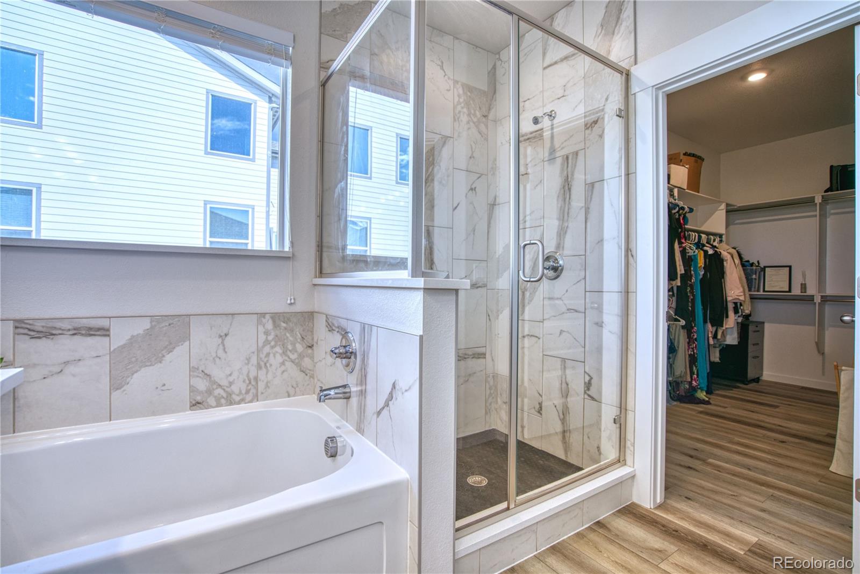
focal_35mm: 16
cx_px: 430
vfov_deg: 73.8
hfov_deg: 96.7
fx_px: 382
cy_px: 287
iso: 500
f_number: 4
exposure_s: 1/250
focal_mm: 16
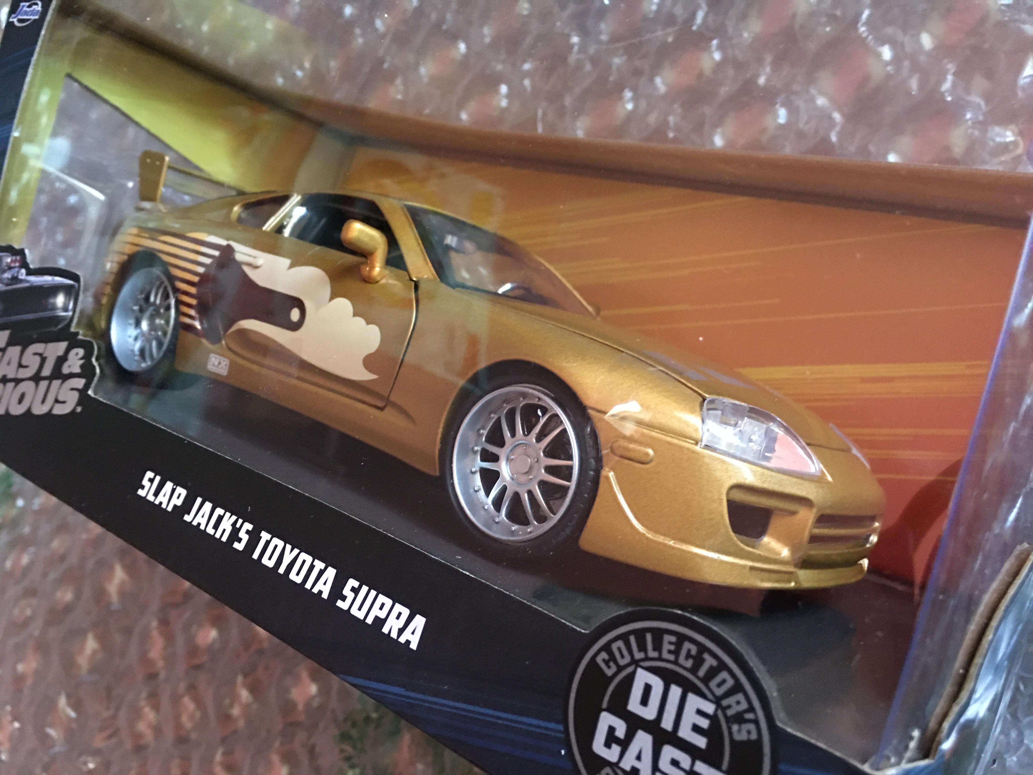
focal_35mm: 29
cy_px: 388
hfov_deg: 61.7
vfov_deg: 48.2
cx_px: 516
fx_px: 865
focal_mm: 4.15
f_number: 2.2
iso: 160
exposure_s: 1/8
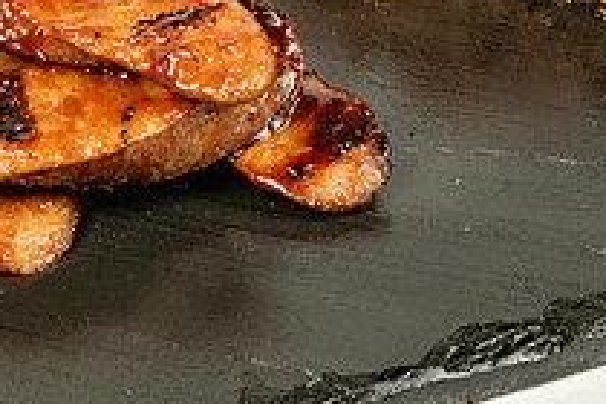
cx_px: -40
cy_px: 62
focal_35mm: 248
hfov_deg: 8.2
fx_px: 4174
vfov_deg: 5.5
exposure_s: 1/200
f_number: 11
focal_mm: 90
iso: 800
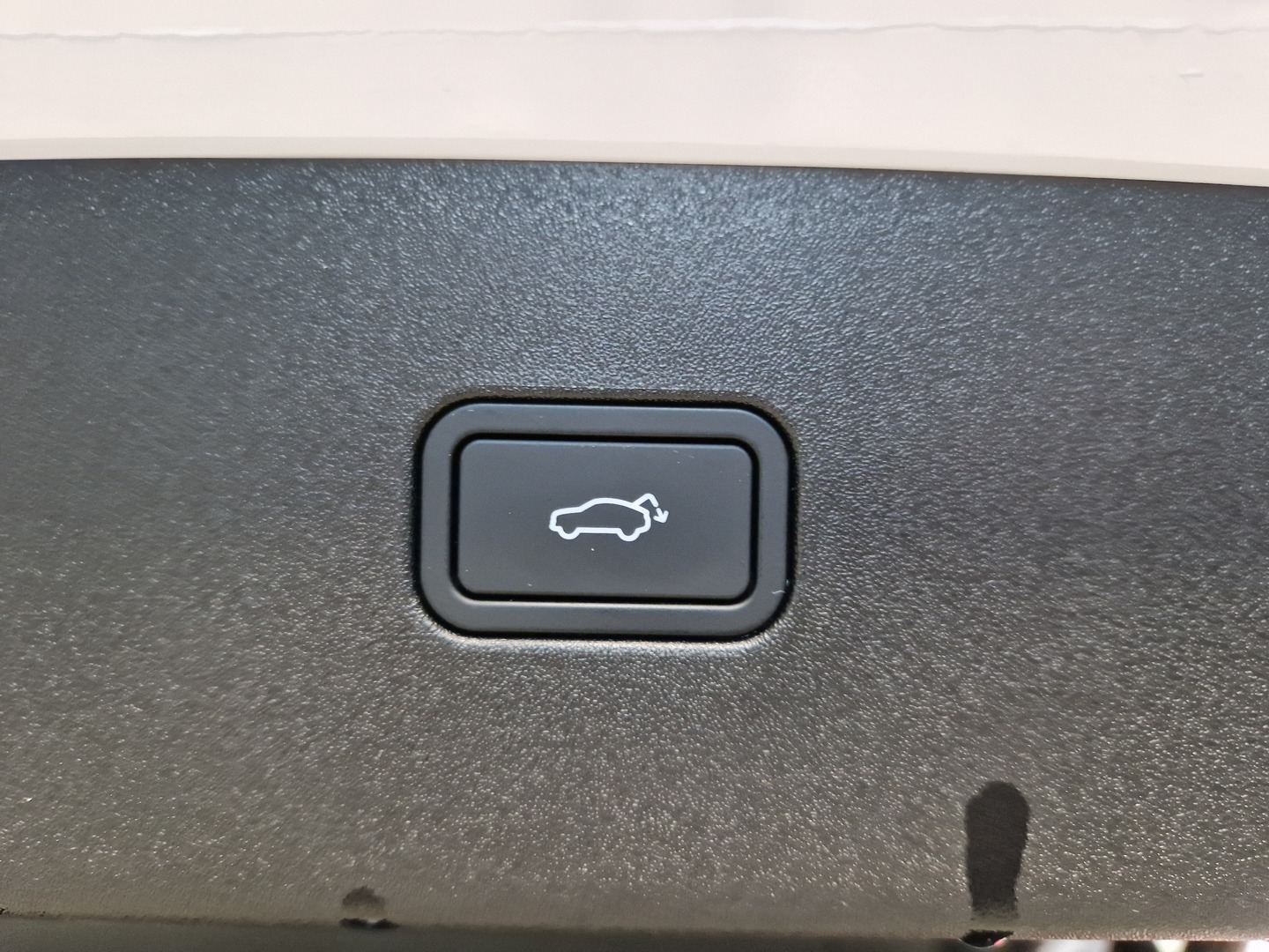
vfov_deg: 58.9
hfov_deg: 73.9
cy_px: 476
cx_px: 634
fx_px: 843
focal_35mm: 23
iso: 500
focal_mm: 5.4
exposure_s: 1/50
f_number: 1.8
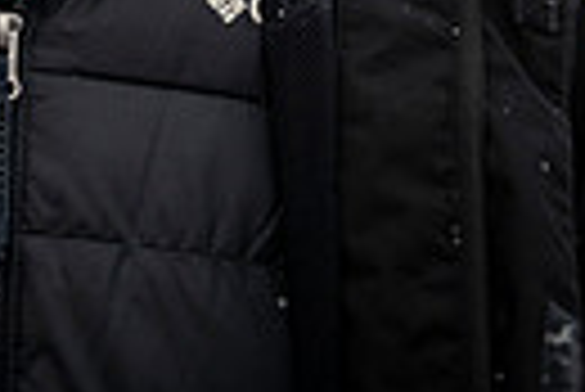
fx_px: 1741
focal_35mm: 107
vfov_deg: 11.3
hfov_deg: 18.2
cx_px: -99
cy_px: -448
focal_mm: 24
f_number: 2.8
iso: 160
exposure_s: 1/500
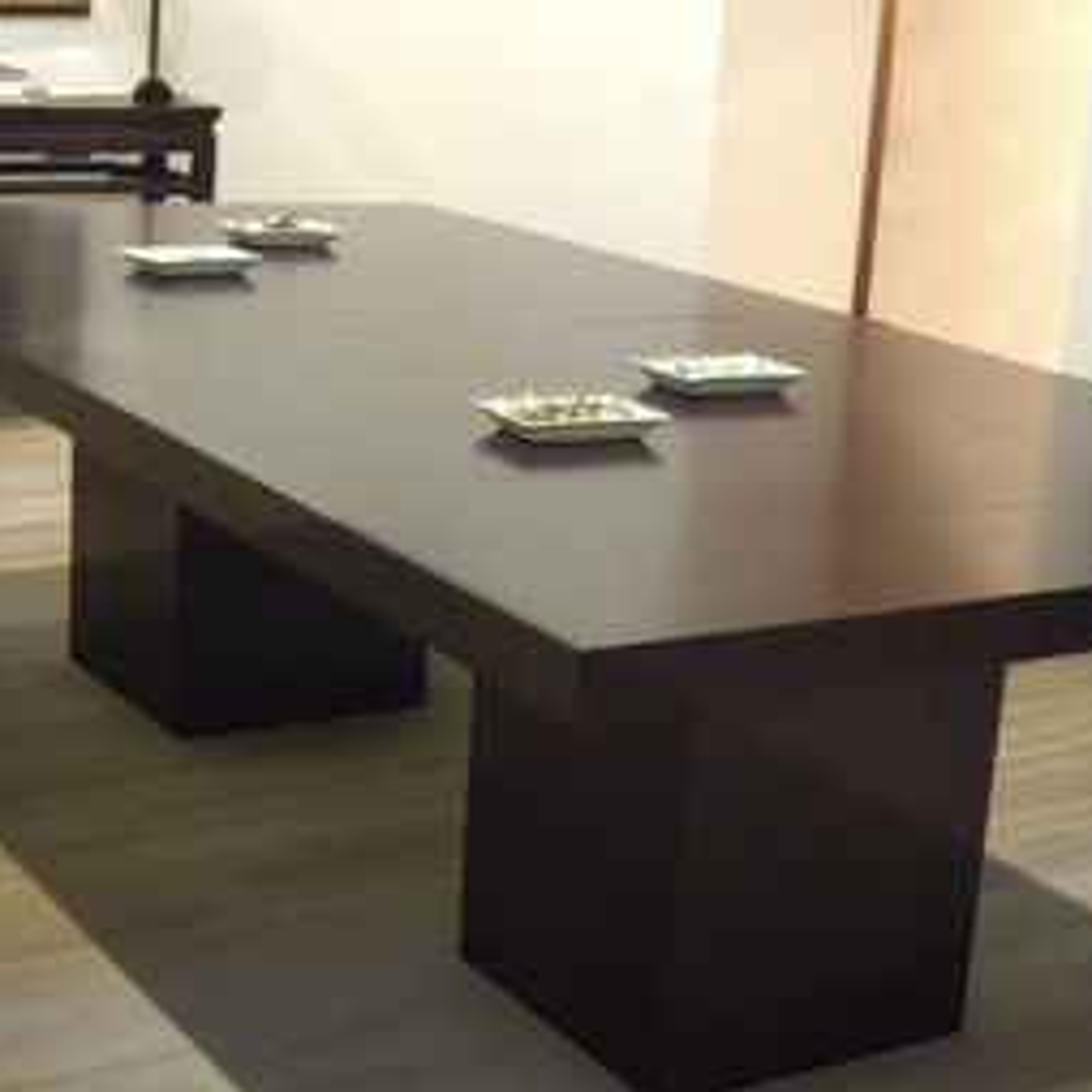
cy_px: 669
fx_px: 2356
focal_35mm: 66
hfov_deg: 26.1
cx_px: 649
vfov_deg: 26.0
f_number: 2.8
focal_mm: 7.9
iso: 200
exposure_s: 1/5
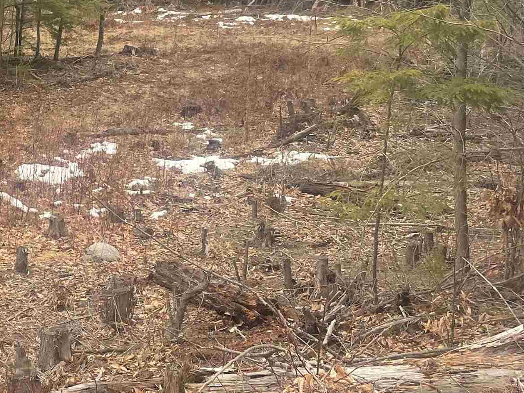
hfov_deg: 27.0
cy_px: 91
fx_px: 1029
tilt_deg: -15.7
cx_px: 1
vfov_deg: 21.4
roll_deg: -0.8
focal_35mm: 68
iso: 32
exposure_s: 1/596
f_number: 1.6
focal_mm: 4.2
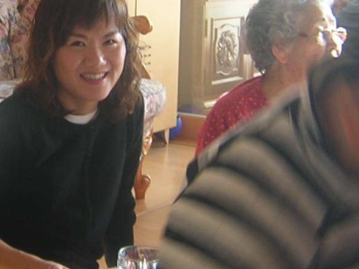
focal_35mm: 98
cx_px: 61
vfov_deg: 14.8
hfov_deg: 19.8
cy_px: -4
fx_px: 1016
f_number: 2.6
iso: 100
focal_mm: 4.7
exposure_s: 1/33.4
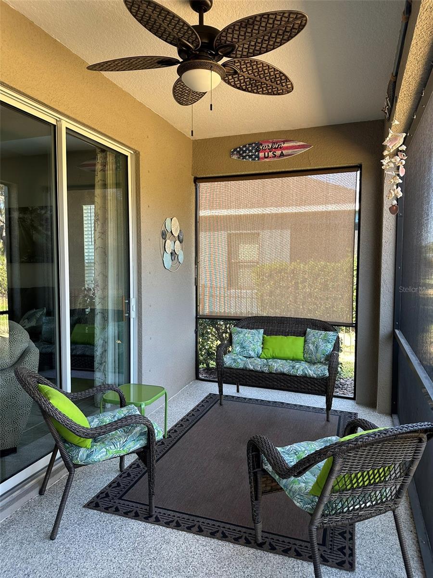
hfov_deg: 56.8
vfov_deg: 71.6
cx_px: 216
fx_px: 400
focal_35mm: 24
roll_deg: -0.3
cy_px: 289
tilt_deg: -2.8
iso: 100
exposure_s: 1/121
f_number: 1.78
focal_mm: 6.86
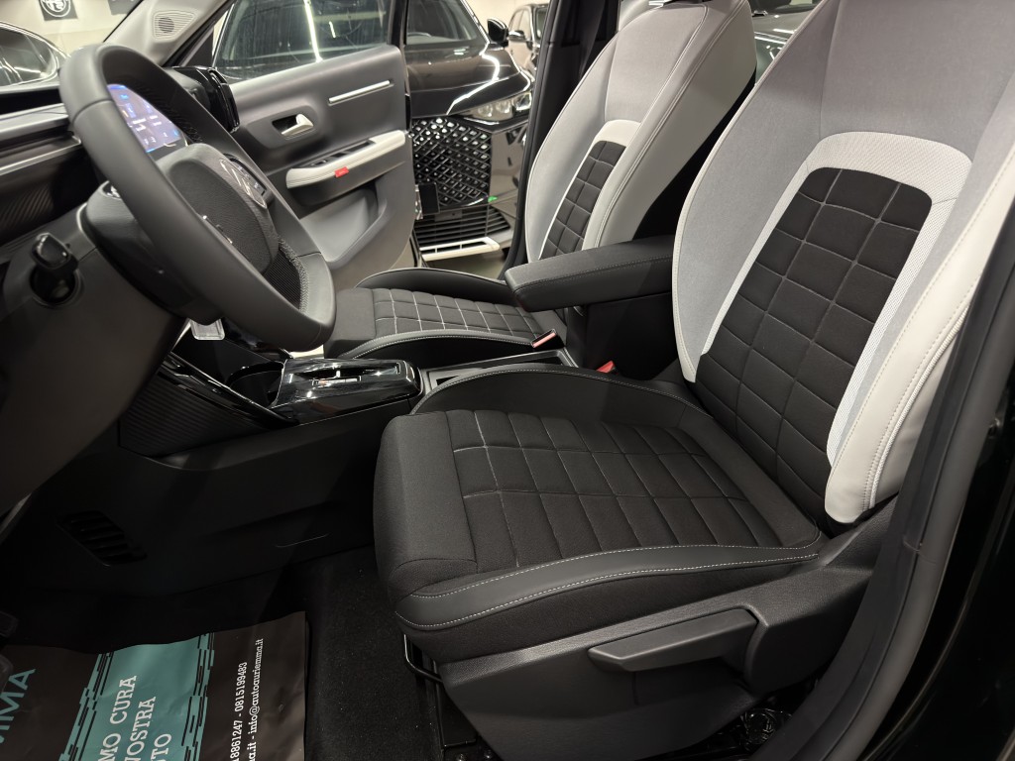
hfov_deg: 71.6
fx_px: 704
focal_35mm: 24
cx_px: 508
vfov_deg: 56.8
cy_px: 380
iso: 640
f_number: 1.78
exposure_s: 1/20
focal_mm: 6.76
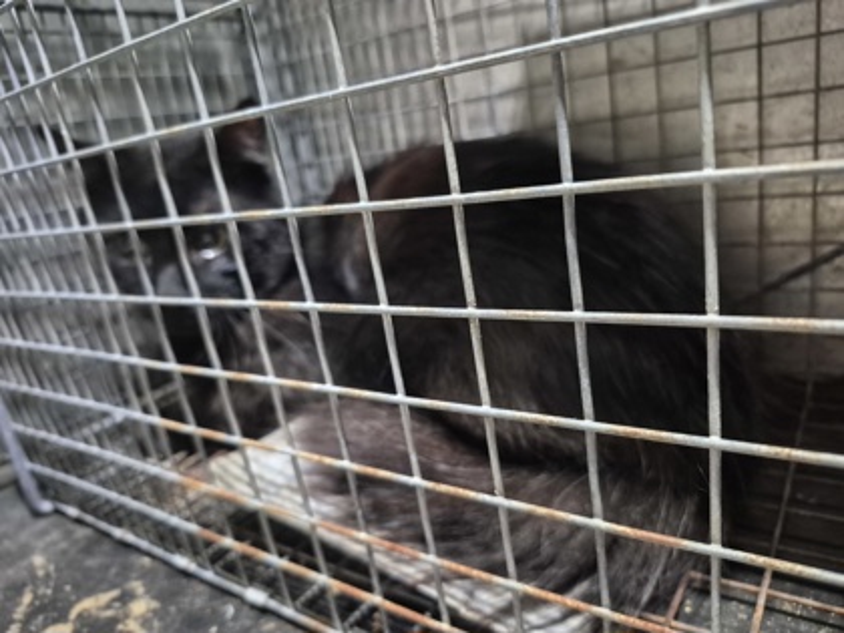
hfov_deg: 73.9
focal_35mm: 23
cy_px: 316
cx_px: 422
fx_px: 561
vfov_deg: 58.9
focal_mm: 5.4
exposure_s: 1/30
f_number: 1.8
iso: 1600
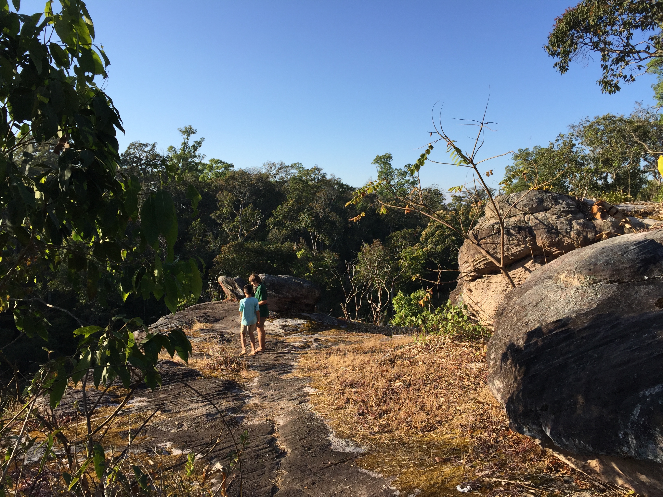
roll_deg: -0.6
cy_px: 248
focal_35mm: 29
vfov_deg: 48.2
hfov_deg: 61.7
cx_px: 332
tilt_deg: -2.7
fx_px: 555
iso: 32
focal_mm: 4.15
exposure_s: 1/1276
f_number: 2.2
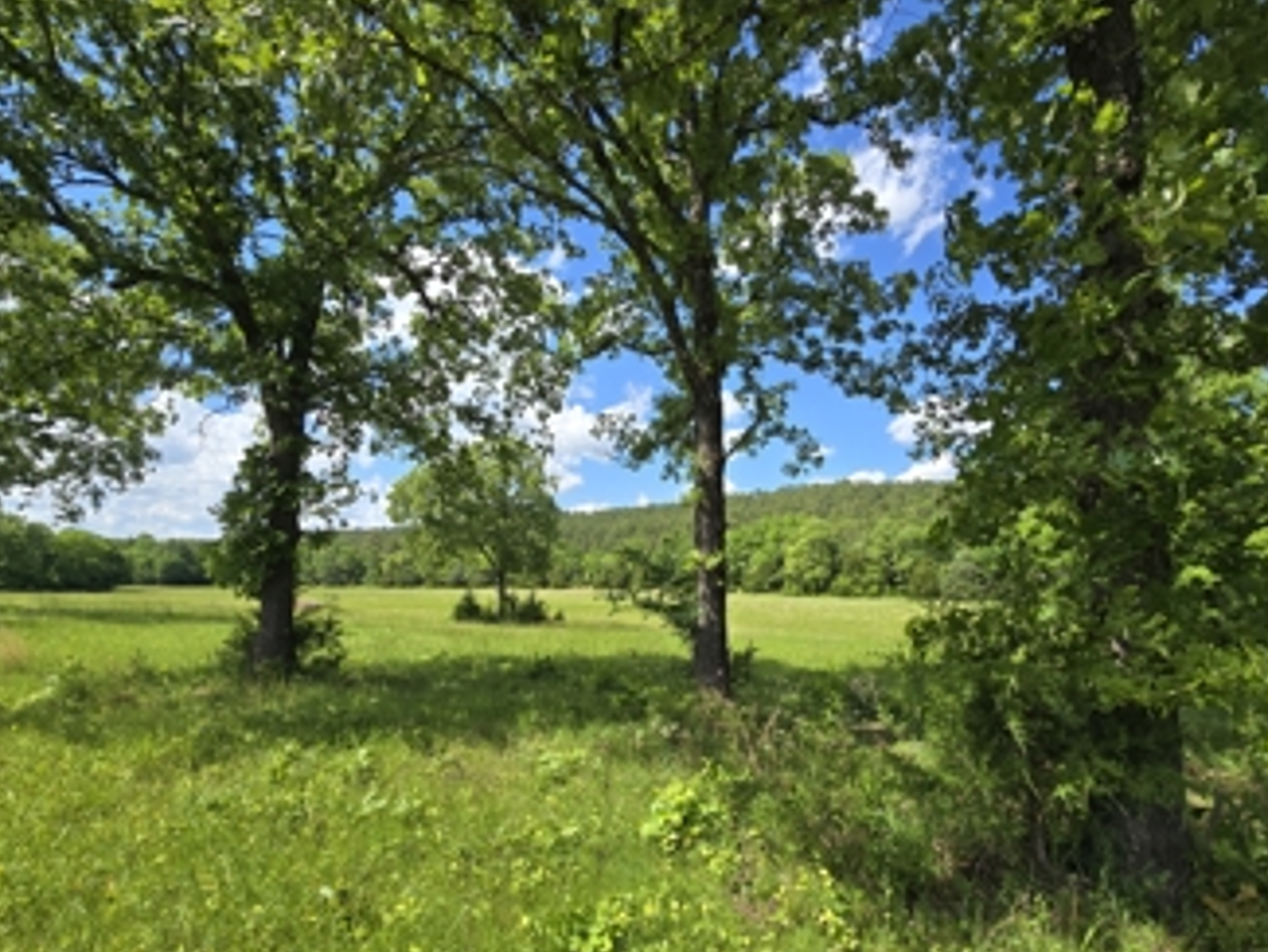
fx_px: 586
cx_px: 667
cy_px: 554
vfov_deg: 77.5
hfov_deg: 94.4
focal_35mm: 16
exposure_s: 1/1457
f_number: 2.2
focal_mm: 2.2
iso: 50
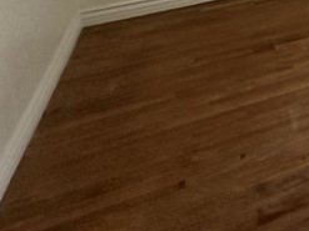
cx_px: 480
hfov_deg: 24.5
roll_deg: +0.7
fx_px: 517
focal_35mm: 58
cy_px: -182
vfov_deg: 19.2
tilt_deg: -5.9
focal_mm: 2.22
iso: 200
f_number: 2.2
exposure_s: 1/120
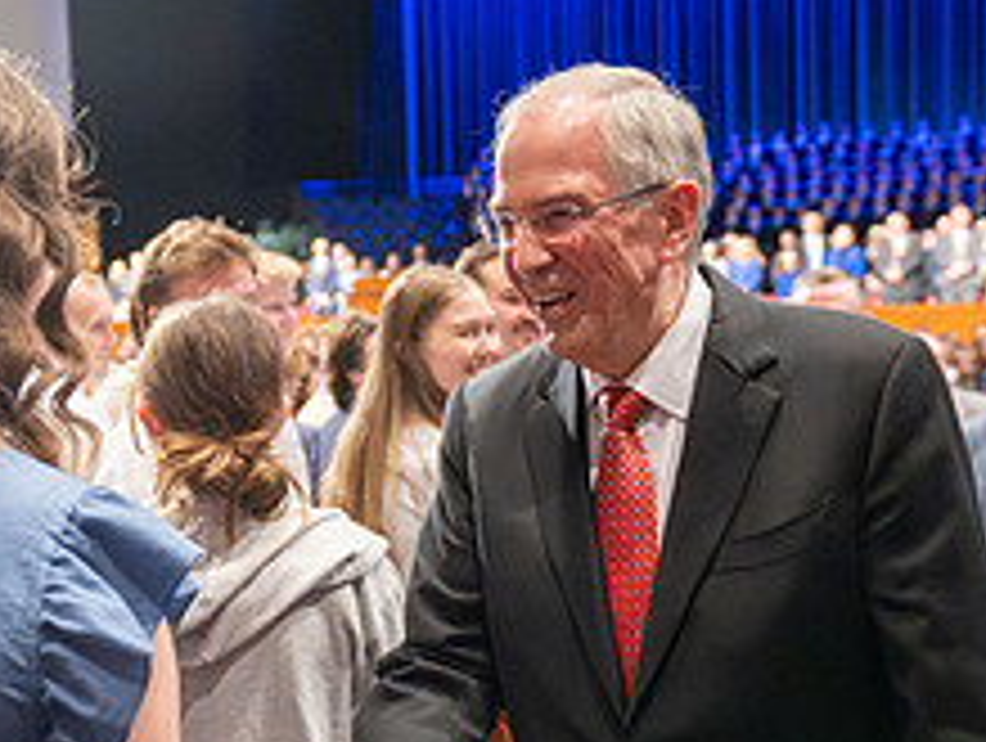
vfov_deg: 24.0
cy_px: 452
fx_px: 1740
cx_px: 383
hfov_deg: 31.5
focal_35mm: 61
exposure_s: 1/250
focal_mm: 24
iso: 8000
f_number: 2.8
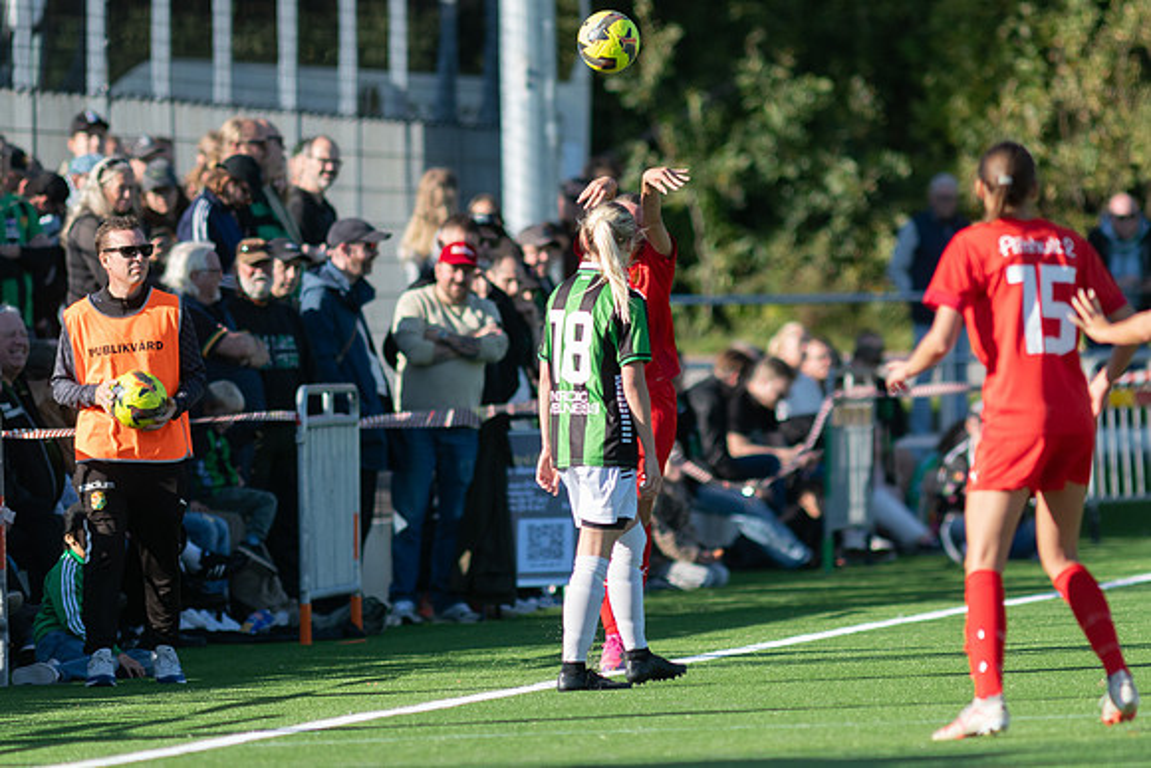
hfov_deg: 3.4
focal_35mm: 600
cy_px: 384
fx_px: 19187
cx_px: 576
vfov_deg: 2.3
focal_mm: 300
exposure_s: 1/2000
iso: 200
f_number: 3.2
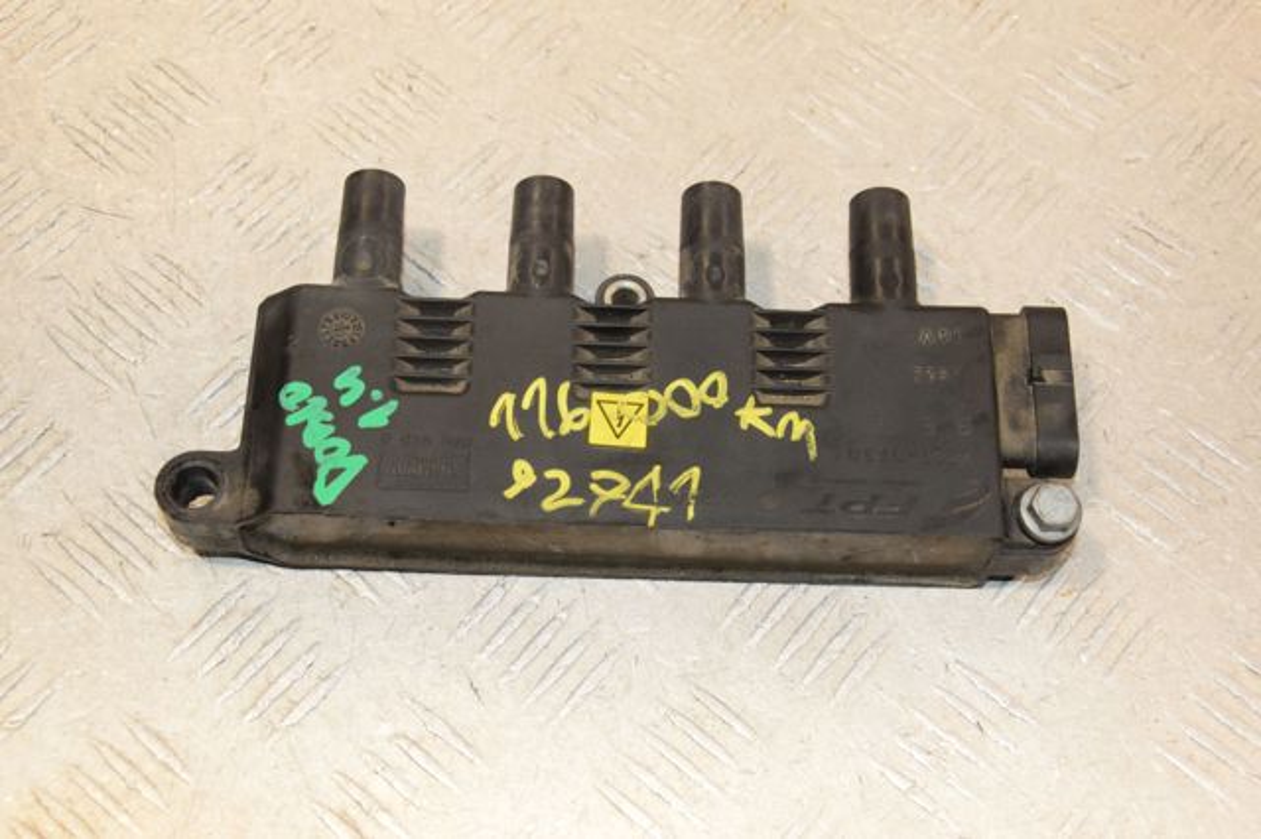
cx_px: 630
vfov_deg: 23.8
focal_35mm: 57
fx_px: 1995
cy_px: 420
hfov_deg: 35.1
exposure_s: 1/200
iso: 1600
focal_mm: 38
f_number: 5.6
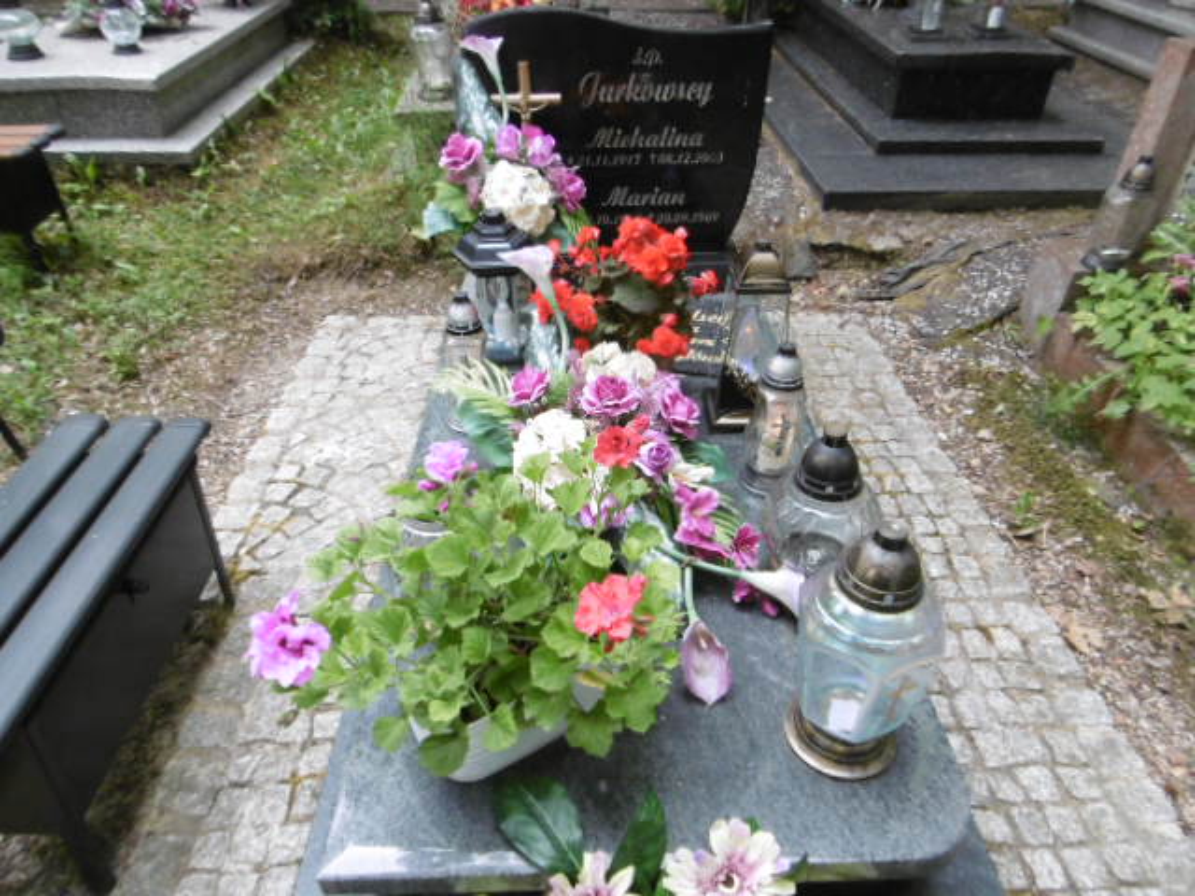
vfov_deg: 56.8
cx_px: 598
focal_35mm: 24
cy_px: 448
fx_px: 829
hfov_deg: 71.6
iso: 250
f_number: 3.1
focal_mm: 4.3
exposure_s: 1/60
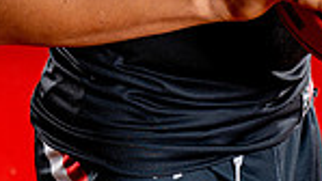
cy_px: -282
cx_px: 140
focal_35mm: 161
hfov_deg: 13.4
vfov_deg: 7.0
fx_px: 1375
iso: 100
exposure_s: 1/250
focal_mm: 51
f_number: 5.6
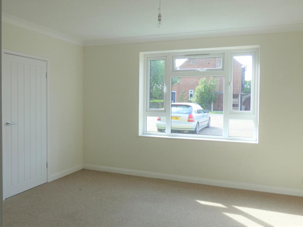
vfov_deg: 46.8
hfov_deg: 60.0
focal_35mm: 30
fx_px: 263
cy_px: 114
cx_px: 152
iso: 80
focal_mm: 5.3
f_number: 3.3
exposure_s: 1/125
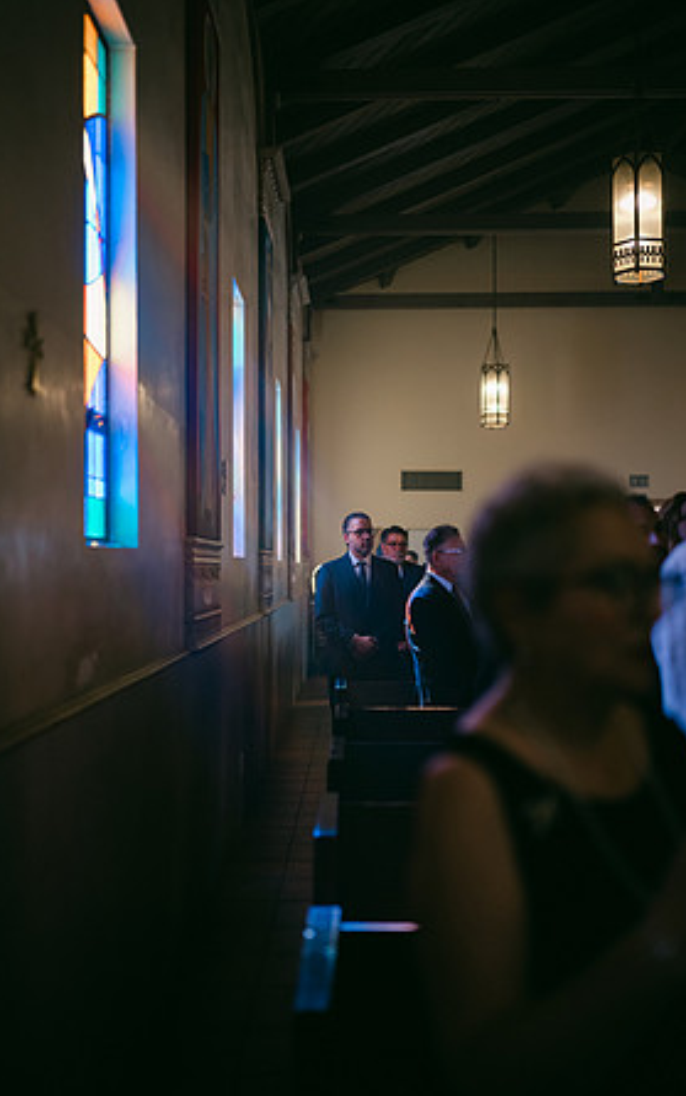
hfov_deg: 35.4
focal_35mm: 36
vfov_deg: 54.0
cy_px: 550
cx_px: 354
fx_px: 1076
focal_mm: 35
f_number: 1.2
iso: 800
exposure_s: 1/1600
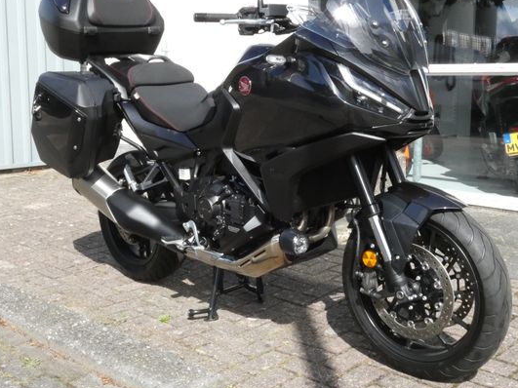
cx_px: 245
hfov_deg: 40.4
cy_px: 159
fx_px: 703
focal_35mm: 47
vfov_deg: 30.8
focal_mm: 7.1
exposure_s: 1/800
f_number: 8
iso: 800
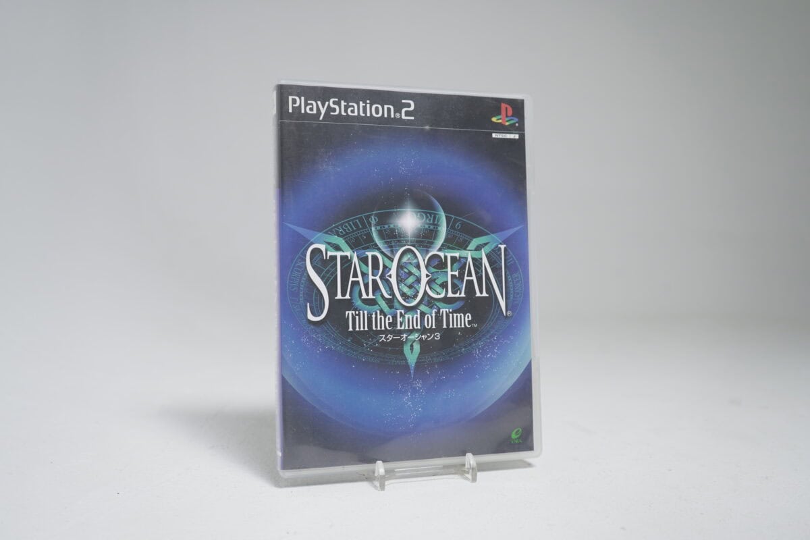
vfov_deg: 40.0
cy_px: 270
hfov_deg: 57.2
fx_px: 742
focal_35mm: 33
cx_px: 405
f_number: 5.6
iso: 640
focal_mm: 33
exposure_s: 1/25
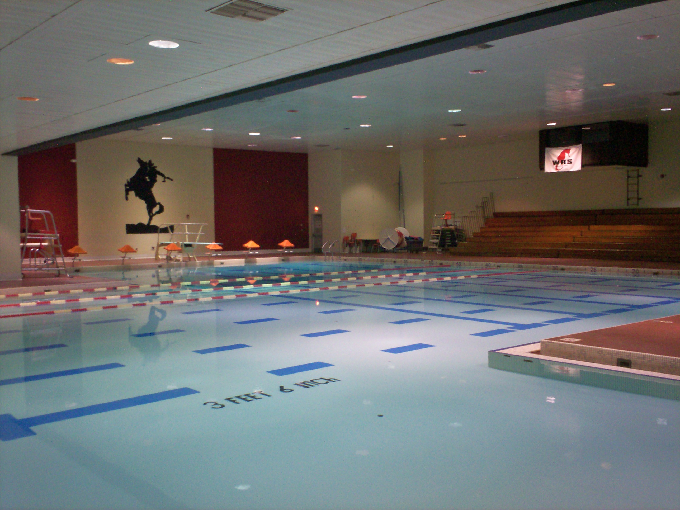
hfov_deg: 51.4
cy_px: 255
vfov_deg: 39.7
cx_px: 340
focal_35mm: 36
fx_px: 707
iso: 200
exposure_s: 1/8.53
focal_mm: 6
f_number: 4.5
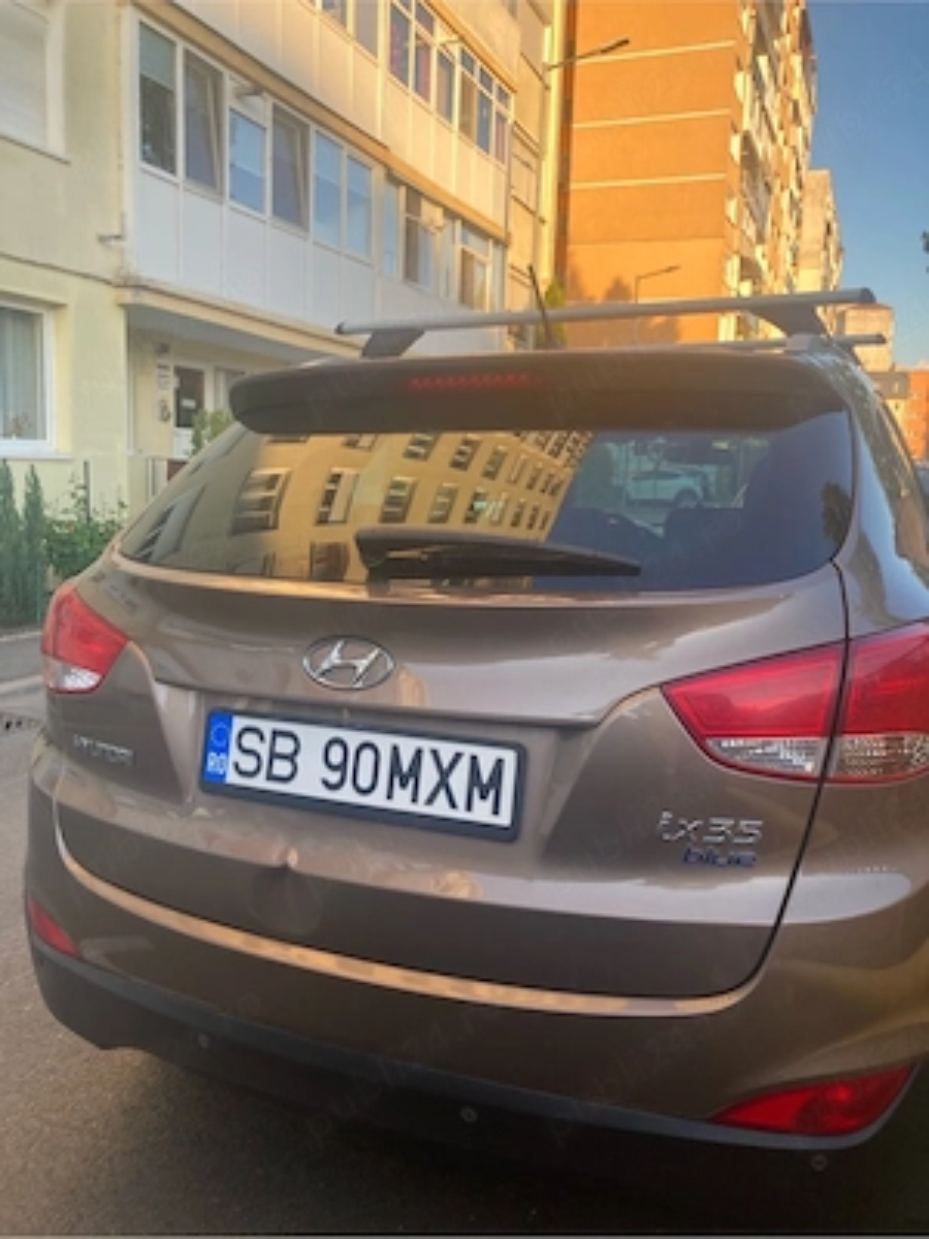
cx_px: 464
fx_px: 1002
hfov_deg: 49.7
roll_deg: -1.5
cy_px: 620
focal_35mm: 28
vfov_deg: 63.4
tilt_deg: -6.8
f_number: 1.8
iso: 20
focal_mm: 3.99
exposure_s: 1/124
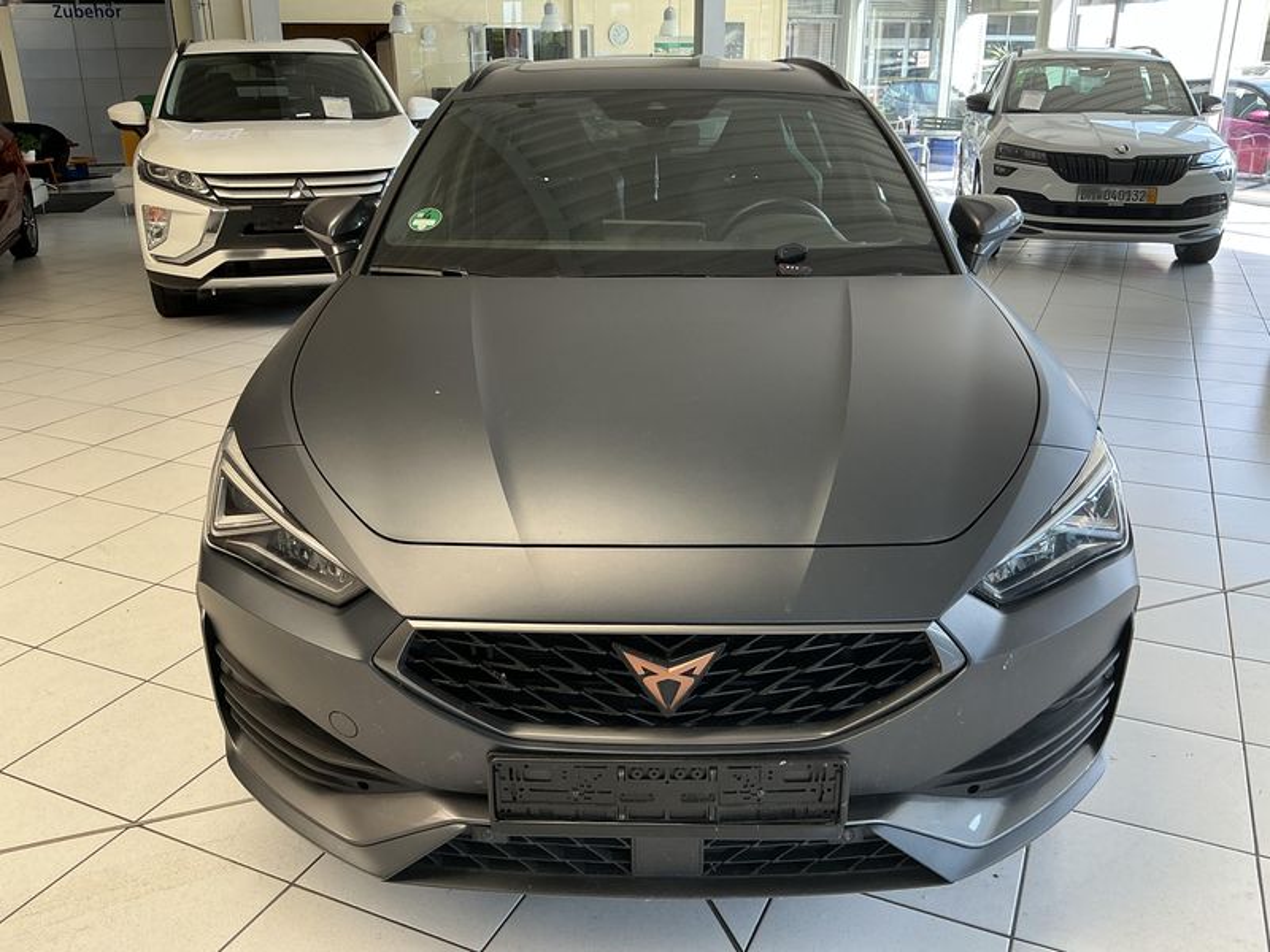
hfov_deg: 63.4
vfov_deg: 49.7
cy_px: 476
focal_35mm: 28
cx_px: 635
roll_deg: +1.2
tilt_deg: -21.2
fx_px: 1027
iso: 32
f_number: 1.8
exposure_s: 1/122
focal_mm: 3
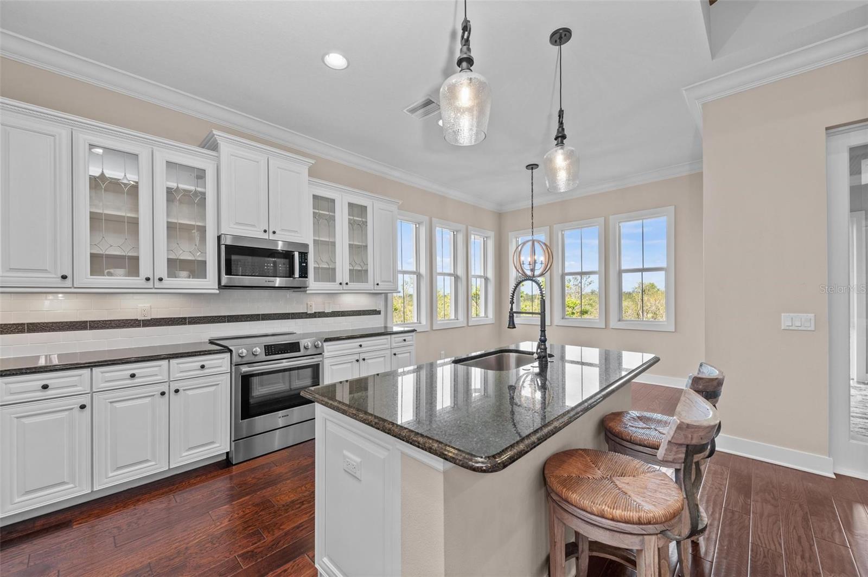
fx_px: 337
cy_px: 288
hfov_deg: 104.3
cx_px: 434
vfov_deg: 81.1
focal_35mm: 14
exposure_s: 1/8
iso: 400
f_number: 8
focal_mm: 14
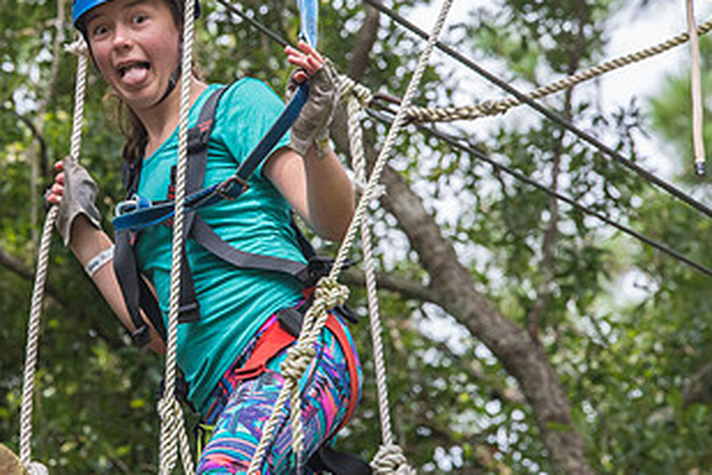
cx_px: 166
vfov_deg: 3.7
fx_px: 7416
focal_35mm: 375
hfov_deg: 5.5
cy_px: 195
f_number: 9
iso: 2000
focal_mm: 200
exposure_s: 1/1250
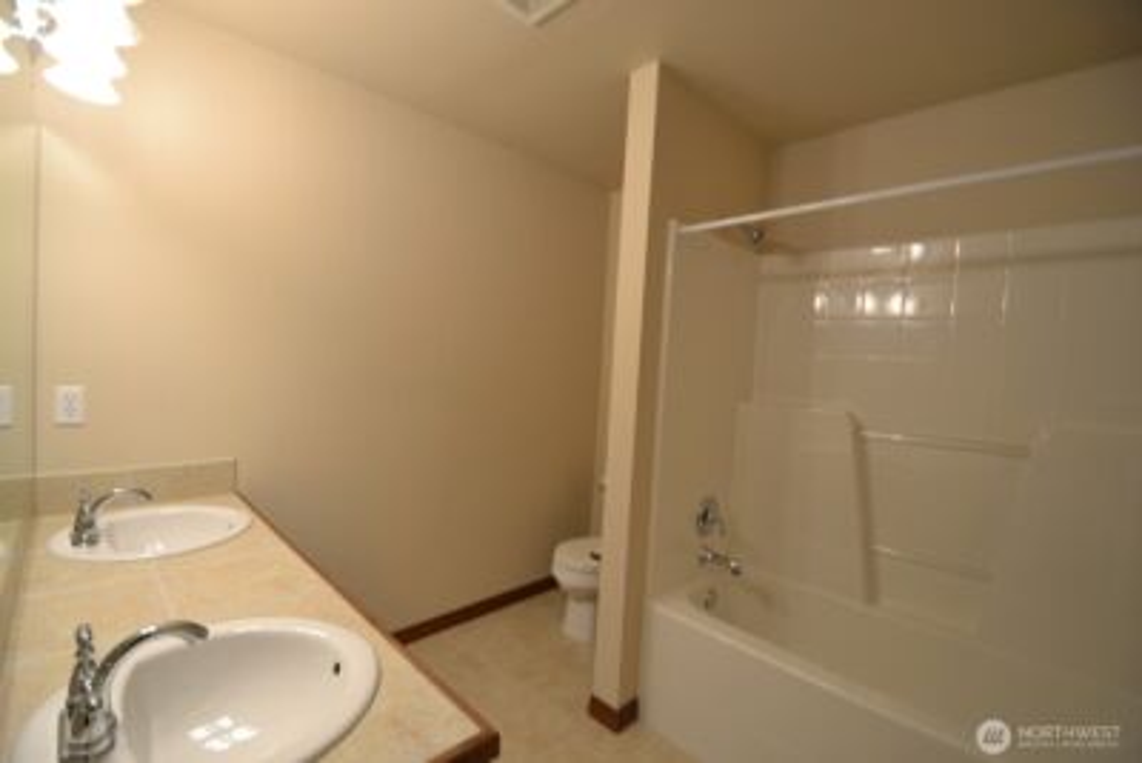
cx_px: 571
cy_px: 382
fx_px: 476
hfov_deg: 100.4
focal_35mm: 15
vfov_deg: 77.4
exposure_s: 1/8
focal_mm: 10
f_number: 3.5
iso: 100
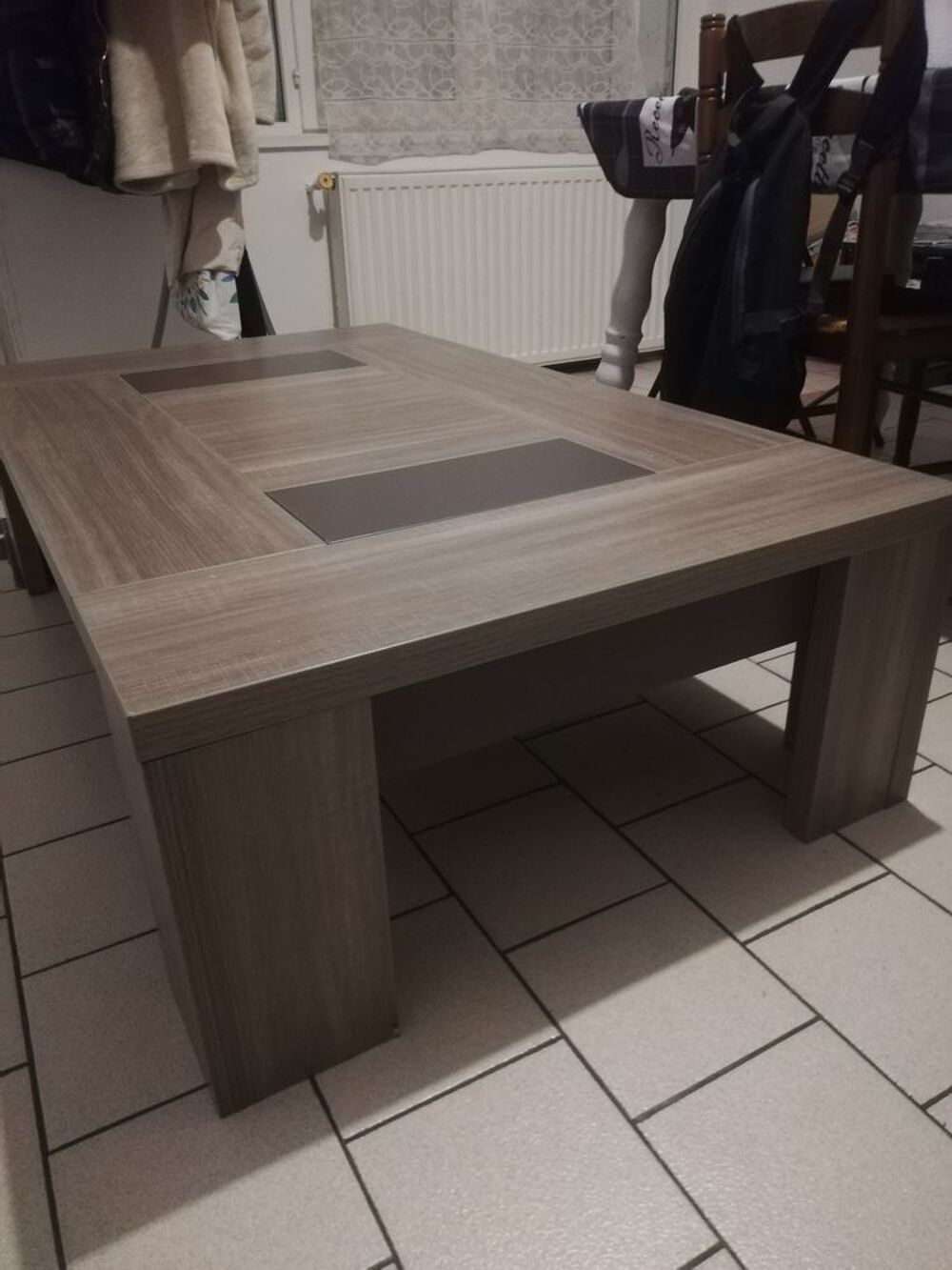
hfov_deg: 53.1
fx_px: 953
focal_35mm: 26
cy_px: 635
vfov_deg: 67.3
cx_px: 476
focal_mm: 3.81
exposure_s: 1/16.7
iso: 1250
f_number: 2.2
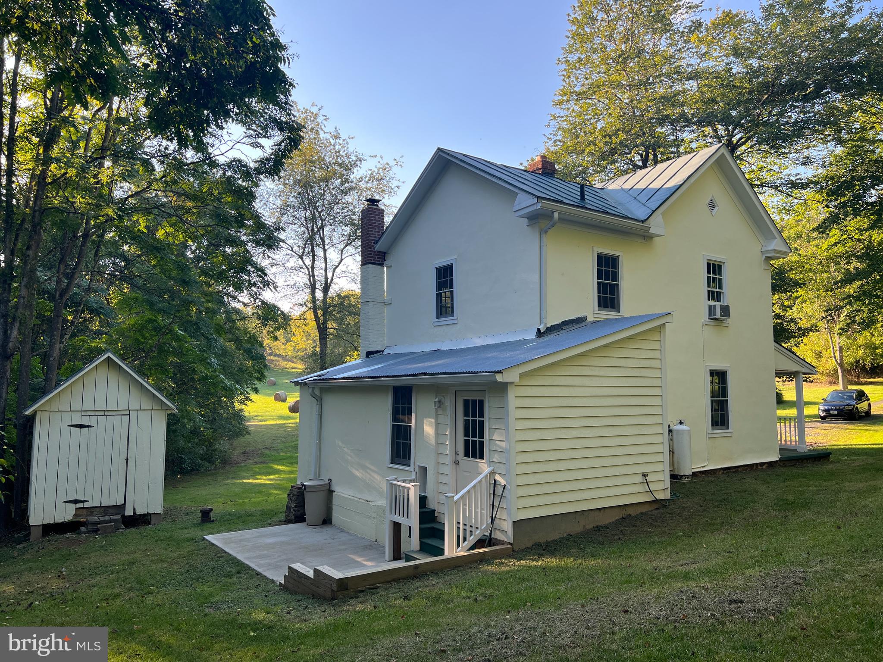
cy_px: 331
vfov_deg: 53.1
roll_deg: +0.6
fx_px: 663
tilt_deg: +4.1
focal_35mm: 26
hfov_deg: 67.3
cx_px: 442
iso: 50
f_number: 1.5
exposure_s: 1/552
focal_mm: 5.7
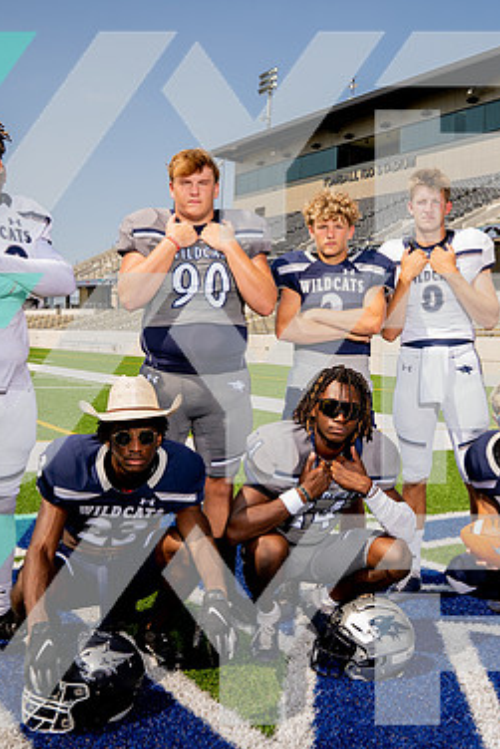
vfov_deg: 51.9
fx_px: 770
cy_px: 379
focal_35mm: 37
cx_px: 343
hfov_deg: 35.5
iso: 100
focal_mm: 24
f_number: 7.1
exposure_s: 1/250
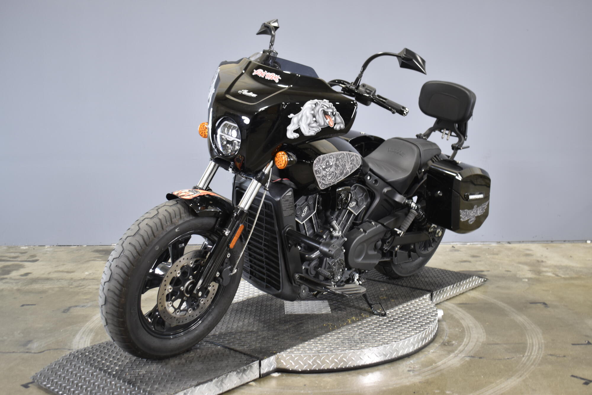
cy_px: 198
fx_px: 666
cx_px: 296
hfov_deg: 47.9
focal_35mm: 40
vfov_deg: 33.0
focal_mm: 27
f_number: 4
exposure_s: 1/13
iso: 400
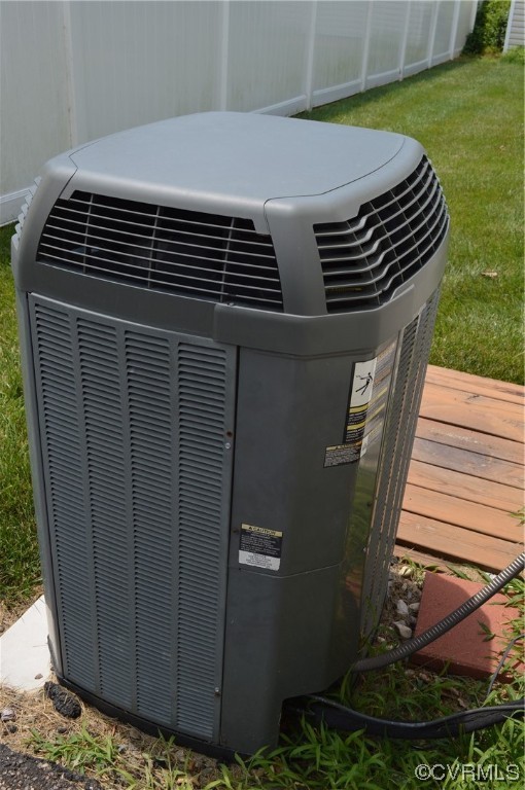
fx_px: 790
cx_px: 262
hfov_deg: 36.8
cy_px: 395
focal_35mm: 36
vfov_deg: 53.2
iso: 100
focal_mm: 24
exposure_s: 1/200
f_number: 7.1
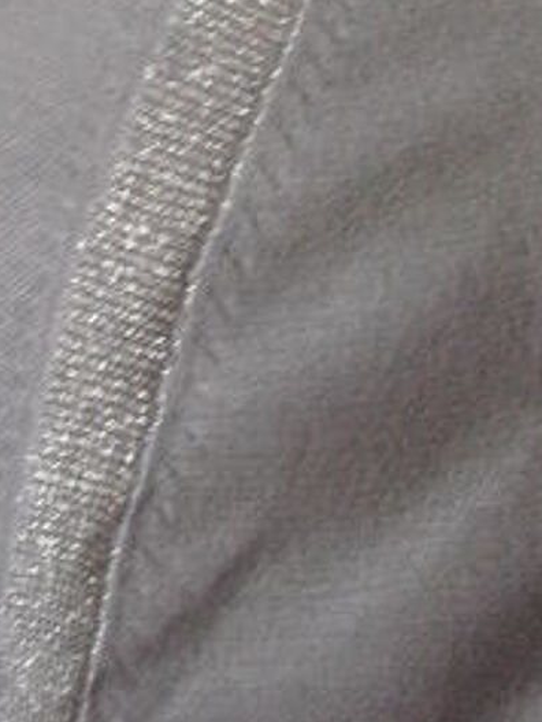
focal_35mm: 91
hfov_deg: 16.1
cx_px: 66
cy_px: 288
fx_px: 1897
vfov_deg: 21.5
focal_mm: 6.3
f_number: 3.1
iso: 800
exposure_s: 1/25
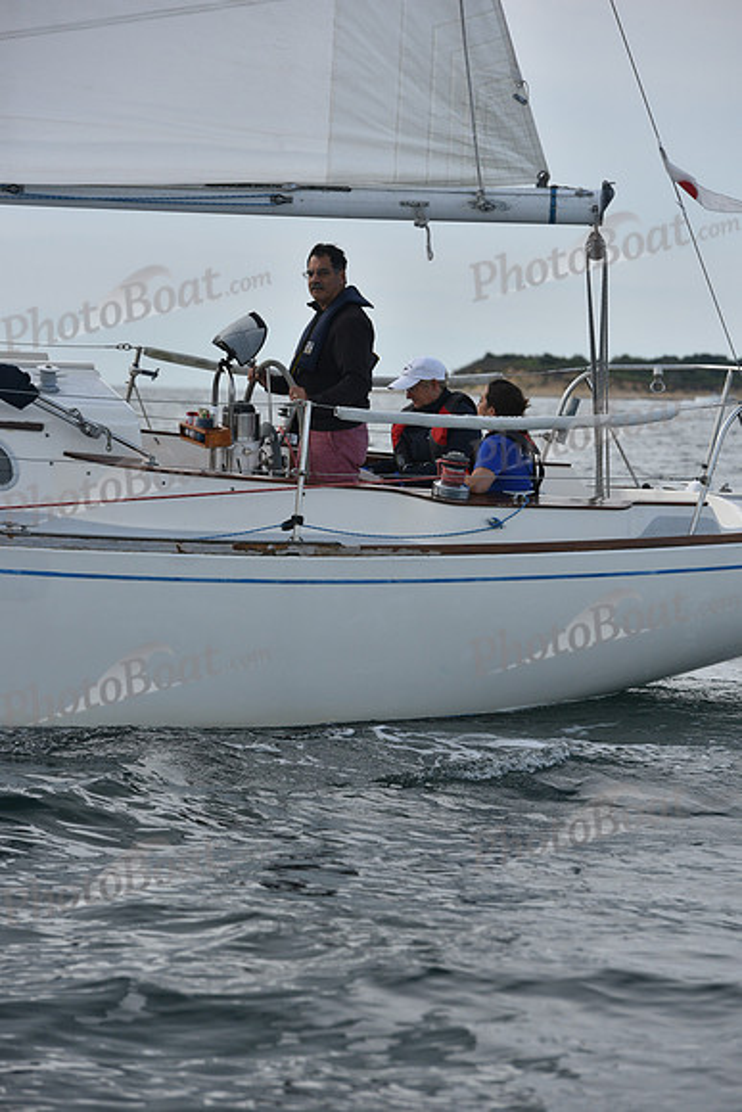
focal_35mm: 160
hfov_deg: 8.6
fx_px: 4943
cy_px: 556
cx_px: 371
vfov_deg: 12.8
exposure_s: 1/1000
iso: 320
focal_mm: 160
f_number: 7.1
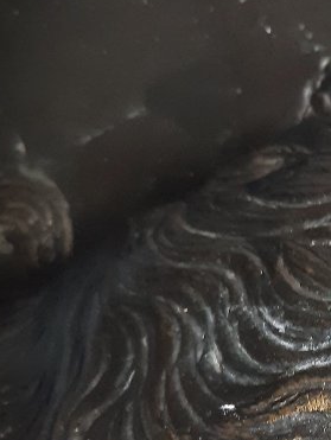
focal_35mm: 84
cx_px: 448
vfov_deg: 23.2
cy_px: 296
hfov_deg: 16.5
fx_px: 1069
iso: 320
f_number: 1.7
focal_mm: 3.92
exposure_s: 1/25
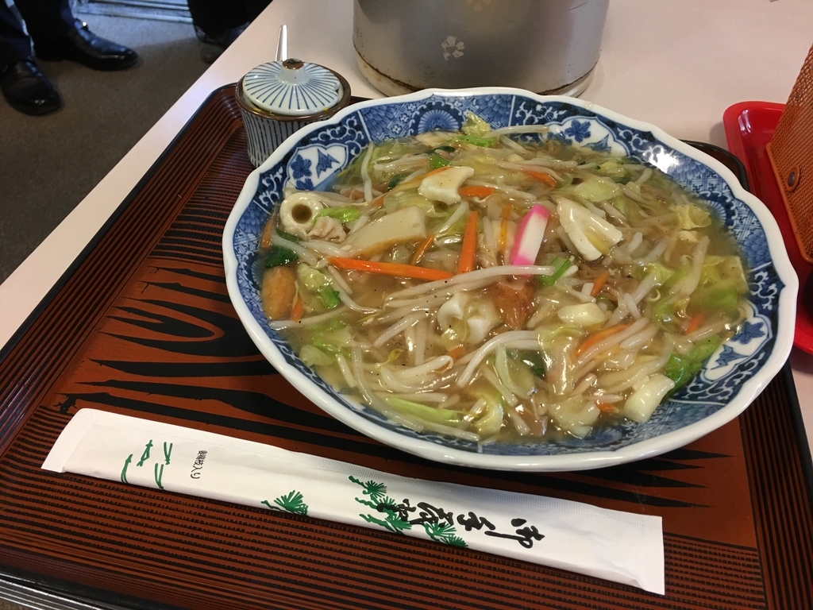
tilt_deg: -45.2
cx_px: 406
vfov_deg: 48.2
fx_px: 681
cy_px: 305
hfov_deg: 61.7
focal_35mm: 29
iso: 50
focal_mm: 4.15
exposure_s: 1/15
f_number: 2.2
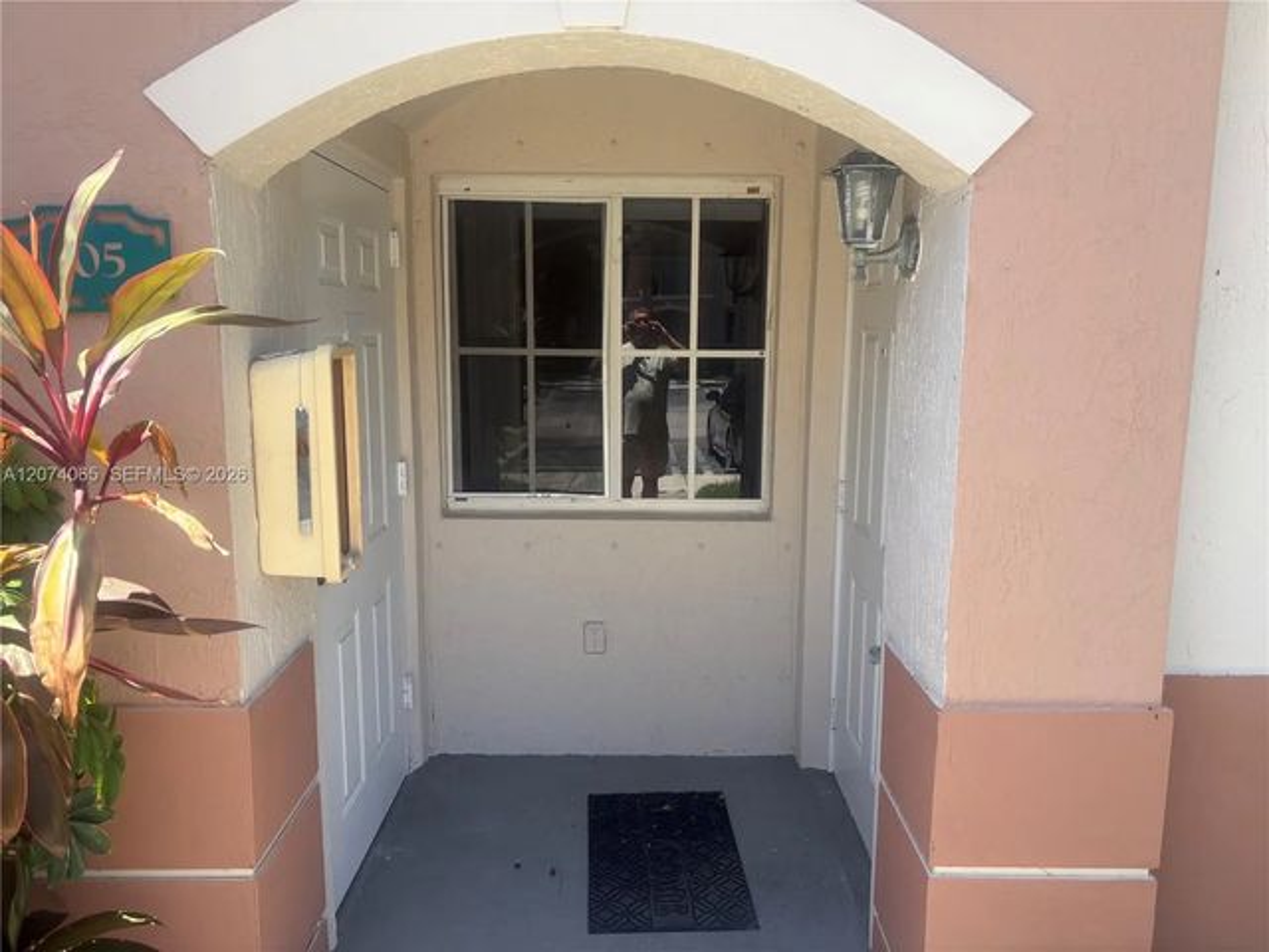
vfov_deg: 53.1
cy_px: 476
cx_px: 634
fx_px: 953
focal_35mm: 26
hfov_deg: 67.3
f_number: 1.6
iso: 50
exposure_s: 1/561
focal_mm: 5.96
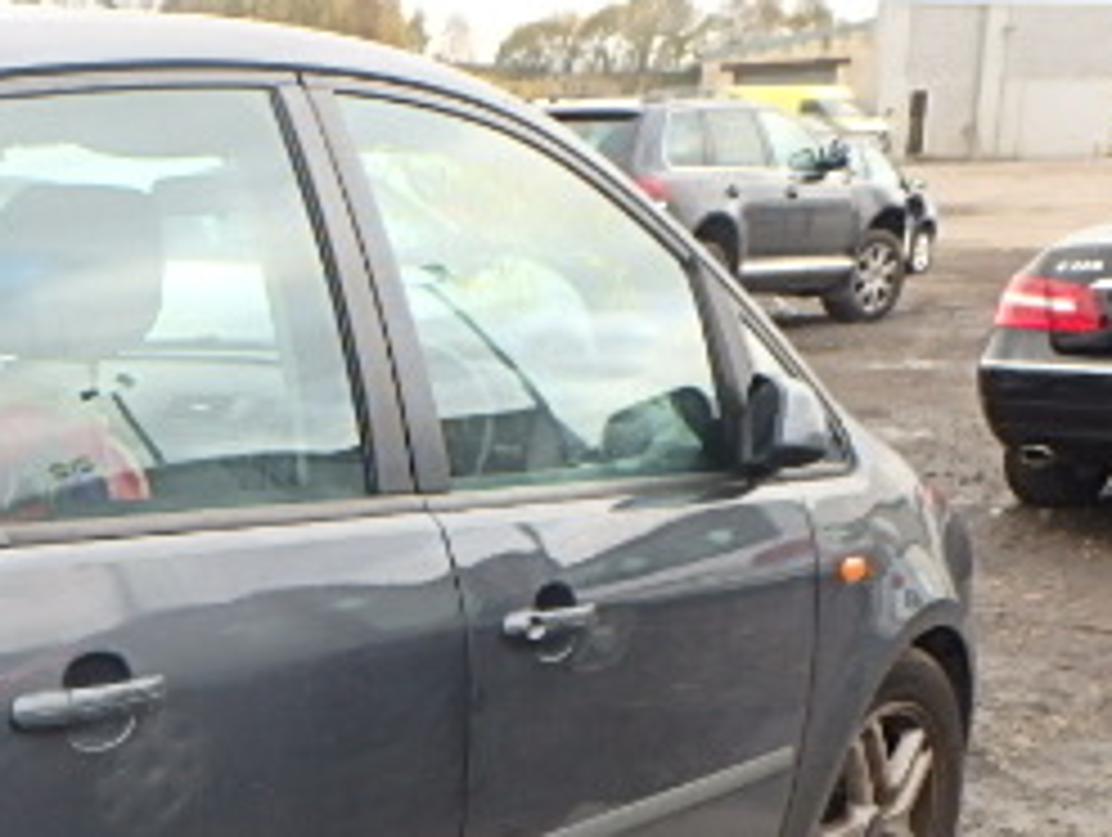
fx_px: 2413
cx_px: -302
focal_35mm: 75
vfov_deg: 19.0
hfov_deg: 23.2
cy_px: 886
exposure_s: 1/60
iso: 160
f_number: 4.6
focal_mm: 5.2
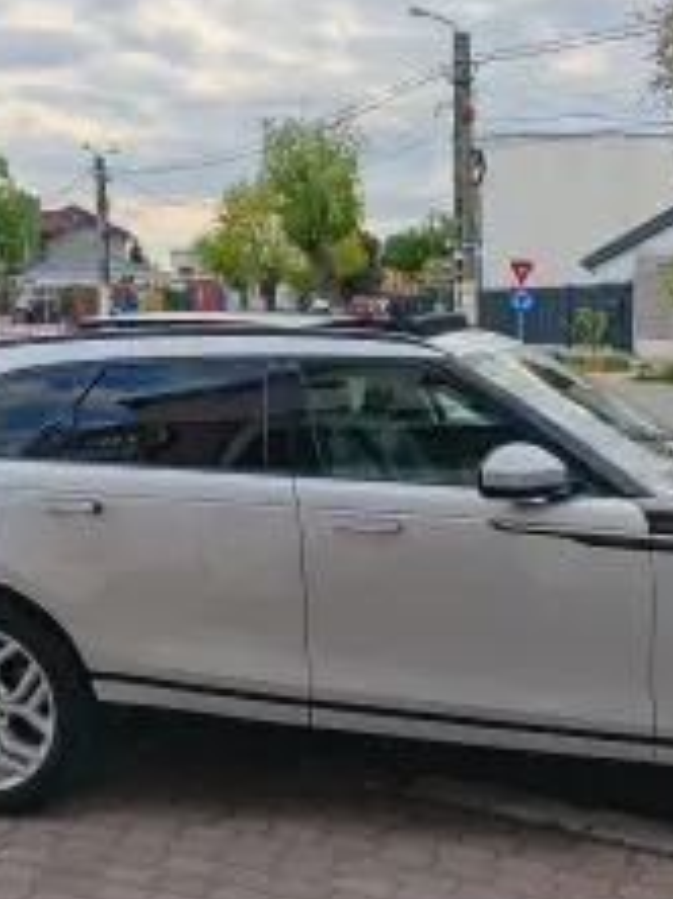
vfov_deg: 47.8
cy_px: 405
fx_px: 1013
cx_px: 478
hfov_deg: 36.2
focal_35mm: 39
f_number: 2
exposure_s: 1/2200
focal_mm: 6.83
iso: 100
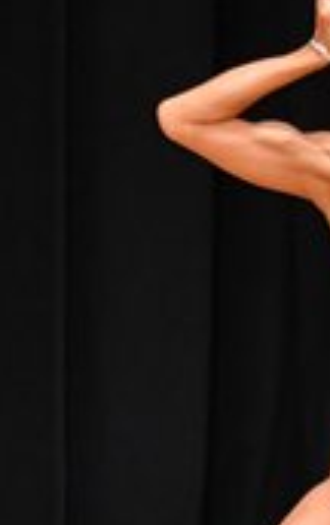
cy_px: 470
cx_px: 414
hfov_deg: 1.3
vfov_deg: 2.0
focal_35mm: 1032
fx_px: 14801
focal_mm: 150
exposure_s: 1/400
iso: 4000
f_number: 5.6
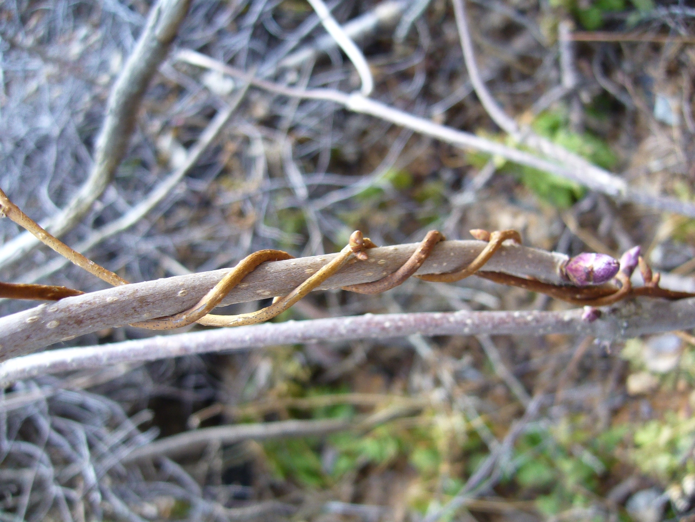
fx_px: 703
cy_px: 261
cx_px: 348
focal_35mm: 35
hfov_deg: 52.6
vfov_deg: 40.7
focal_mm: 5.8
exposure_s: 1/30
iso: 80
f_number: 2.8
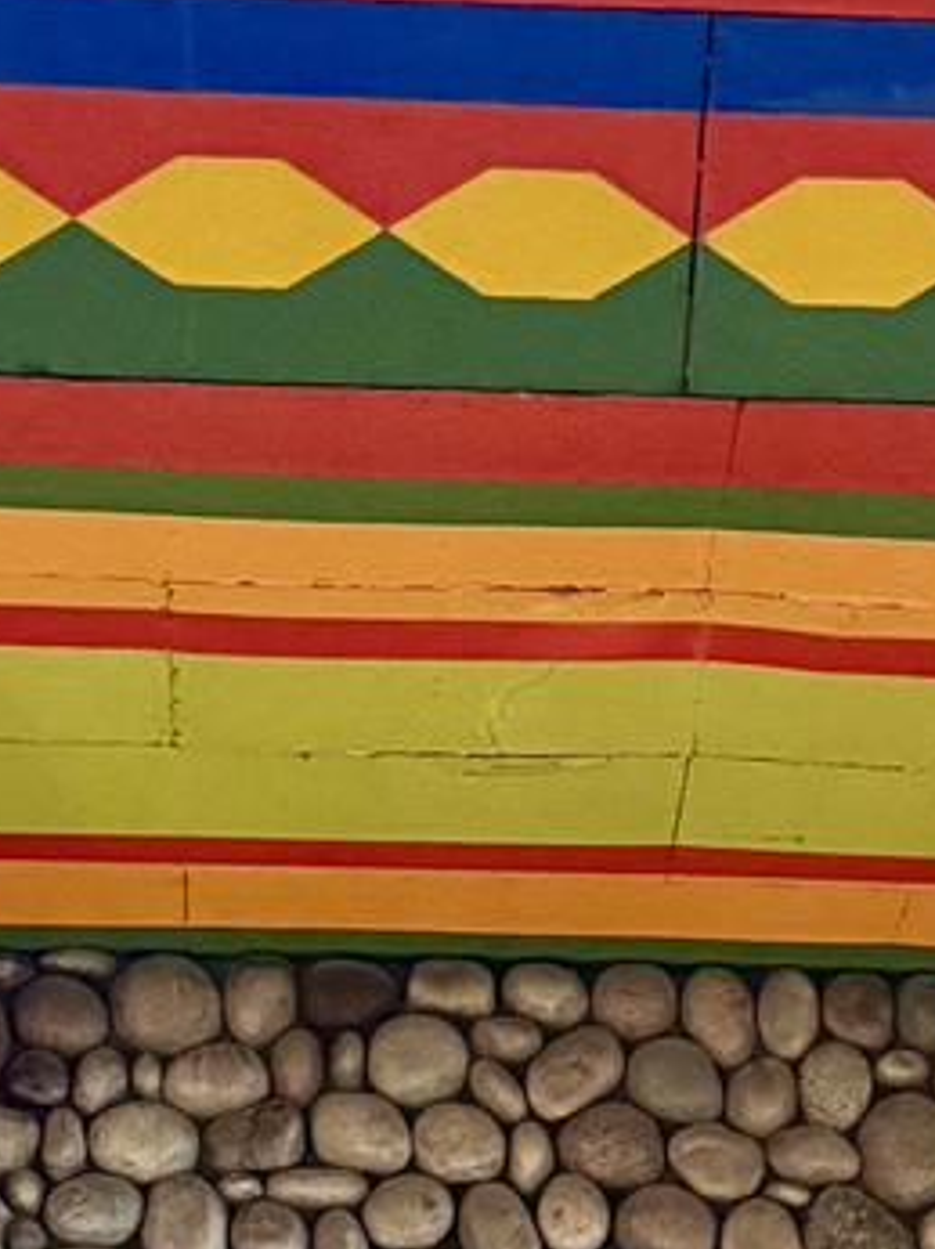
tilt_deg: +4.8
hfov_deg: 13.3
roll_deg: +0.1
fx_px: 4003
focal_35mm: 111
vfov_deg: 14.2
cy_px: 2668
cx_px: 549
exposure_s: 1/40
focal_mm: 6.76
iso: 640
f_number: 1.78
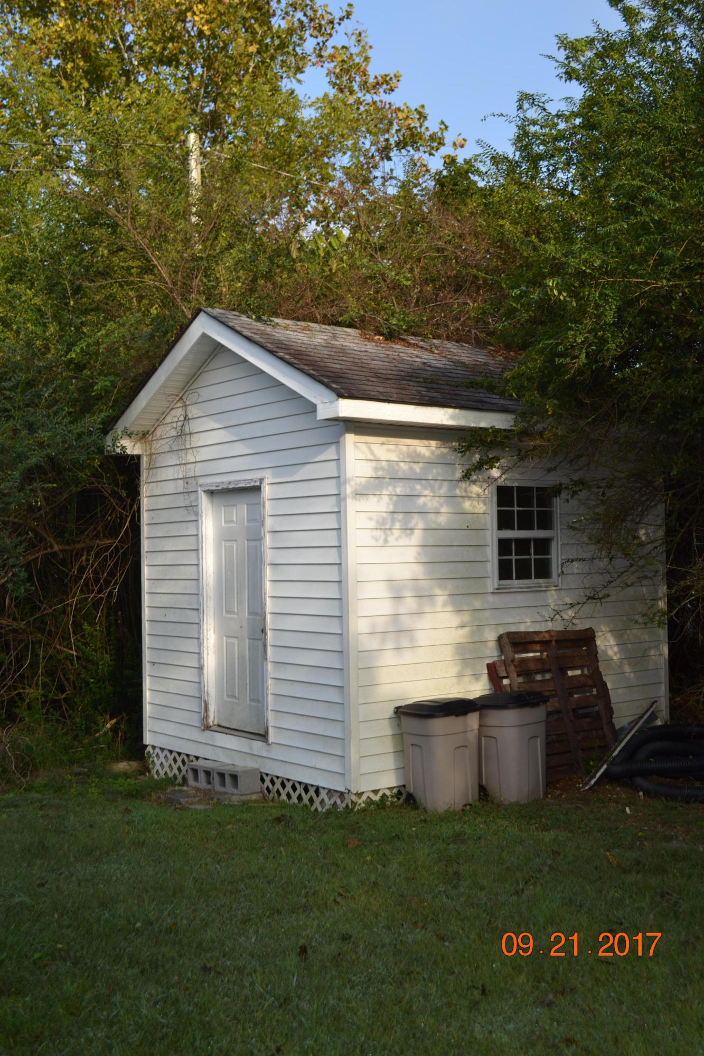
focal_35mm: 39
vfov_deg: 49.6
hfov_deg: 34.2
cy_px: 528
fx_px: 1144
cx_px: 352
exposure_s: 1/200
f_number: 5.6
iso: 100
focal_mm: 26
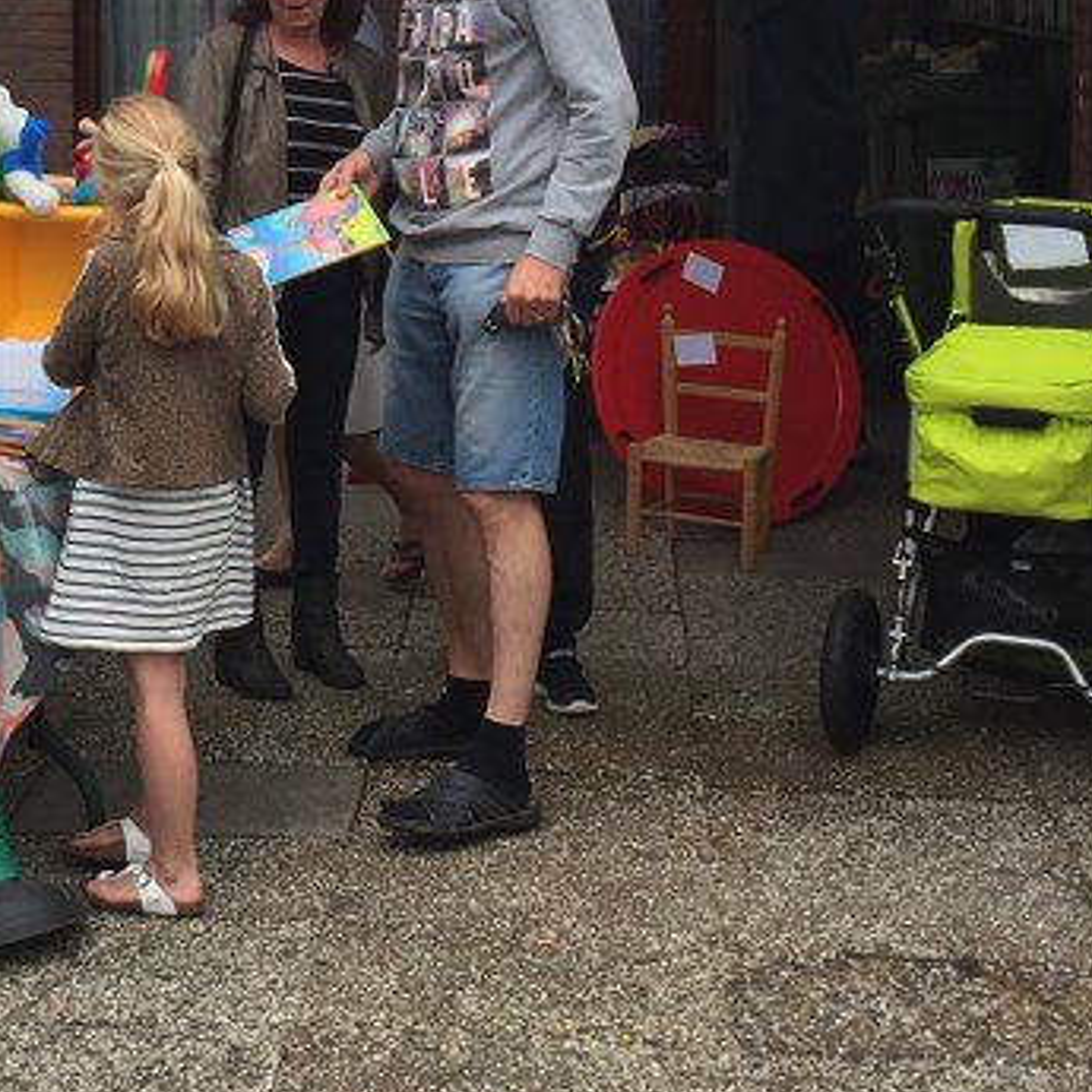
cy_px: 120
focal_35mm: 76
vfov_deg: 22.2
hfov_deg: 22.6
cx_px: 326
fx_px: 2712
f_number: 2.2
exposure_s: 1/444
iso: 32
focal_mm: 4.15
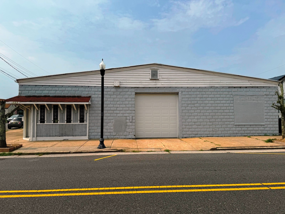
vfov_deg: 56.8
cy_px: 107
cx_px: 142
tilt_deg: +1.5
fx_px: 198
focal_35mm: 24
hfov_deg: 71.6
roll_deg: -0.5
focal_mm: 6.76
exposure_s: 1/10417
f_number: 1.78
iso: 80
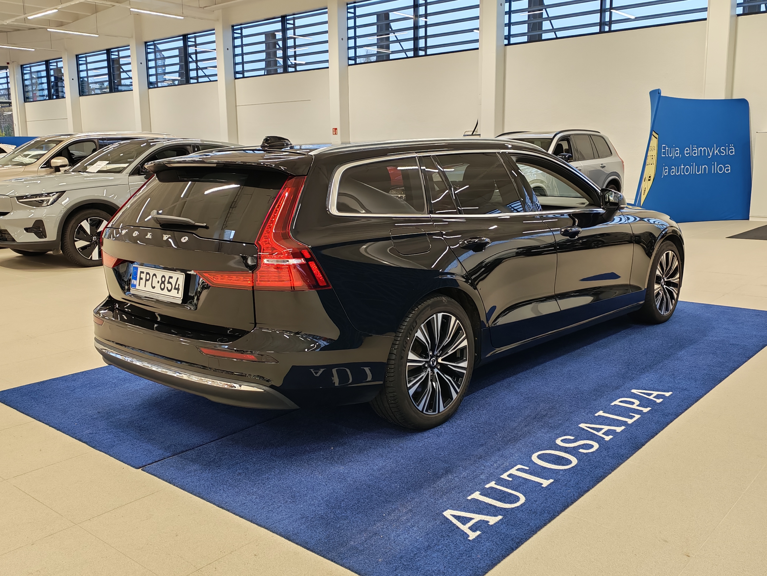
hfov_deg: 54.0
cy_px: 288
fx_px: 753
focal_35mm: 34
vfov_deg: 41.8
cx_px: 384
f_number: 1.9
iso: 400
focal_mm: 6.12
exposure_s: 1/100
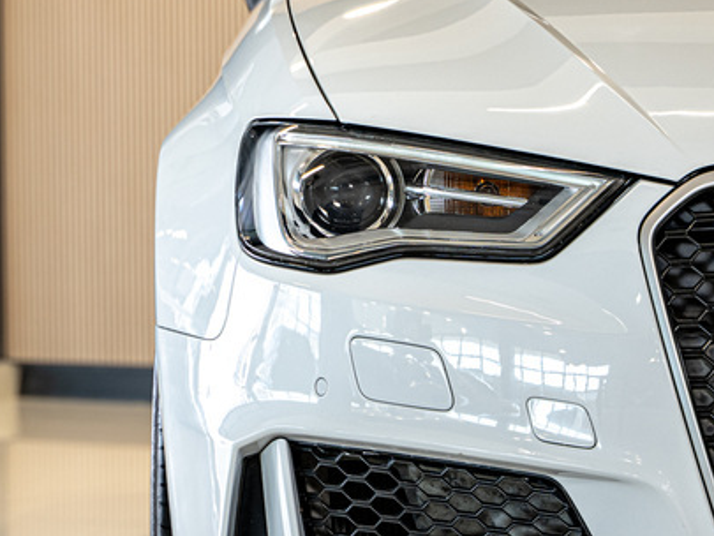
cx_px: 302
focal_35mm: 182
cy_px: 252
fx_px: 3755
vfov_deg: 8.2
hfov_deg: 10.9
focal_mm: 75
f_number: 4
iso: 640
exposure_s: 1/125
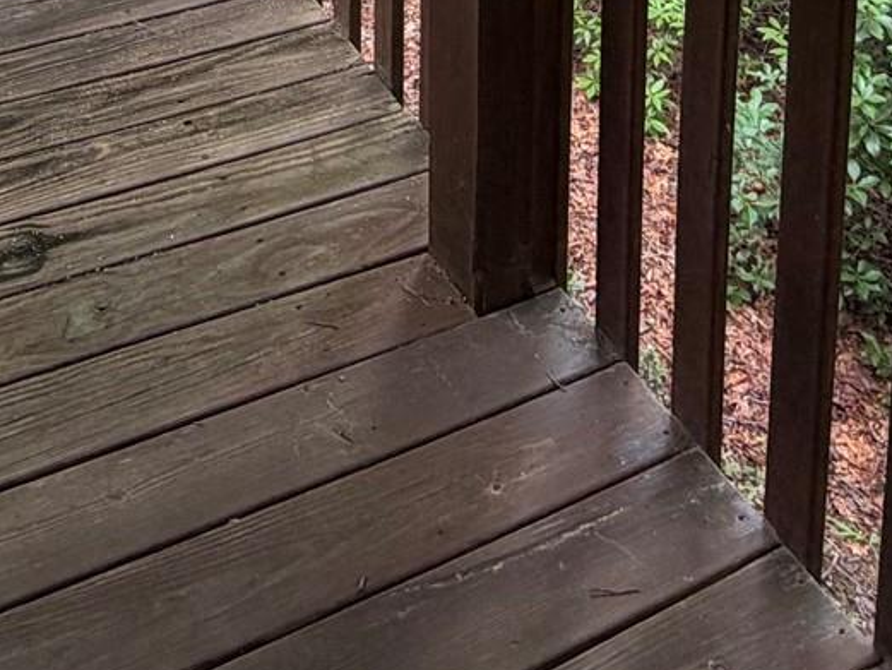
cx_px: 354
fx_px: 1418
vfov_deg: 19.6
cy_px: -540
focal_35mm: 55
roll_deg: -0.3
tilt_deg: -11.0
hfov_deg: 34.8
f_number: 2.2
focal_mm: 2.22
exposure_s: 1/121
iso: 80
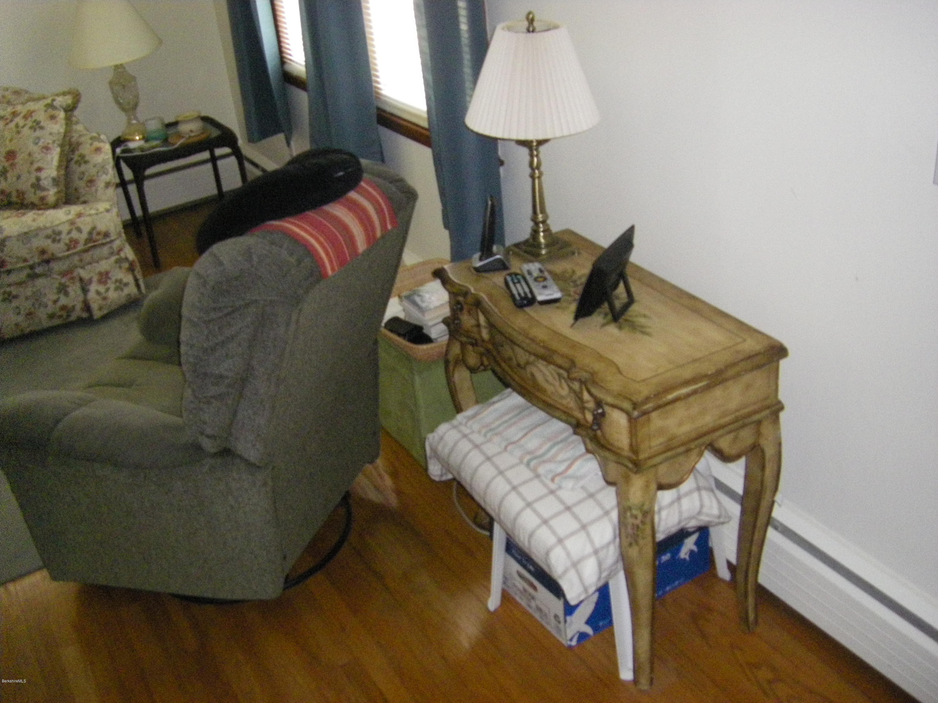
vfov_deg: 37.7
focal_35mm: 38
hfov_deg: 49.0
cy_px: 352
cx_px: 469
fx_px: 1030
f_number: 3.5
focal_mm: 6.3
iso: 800
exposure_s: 1/50
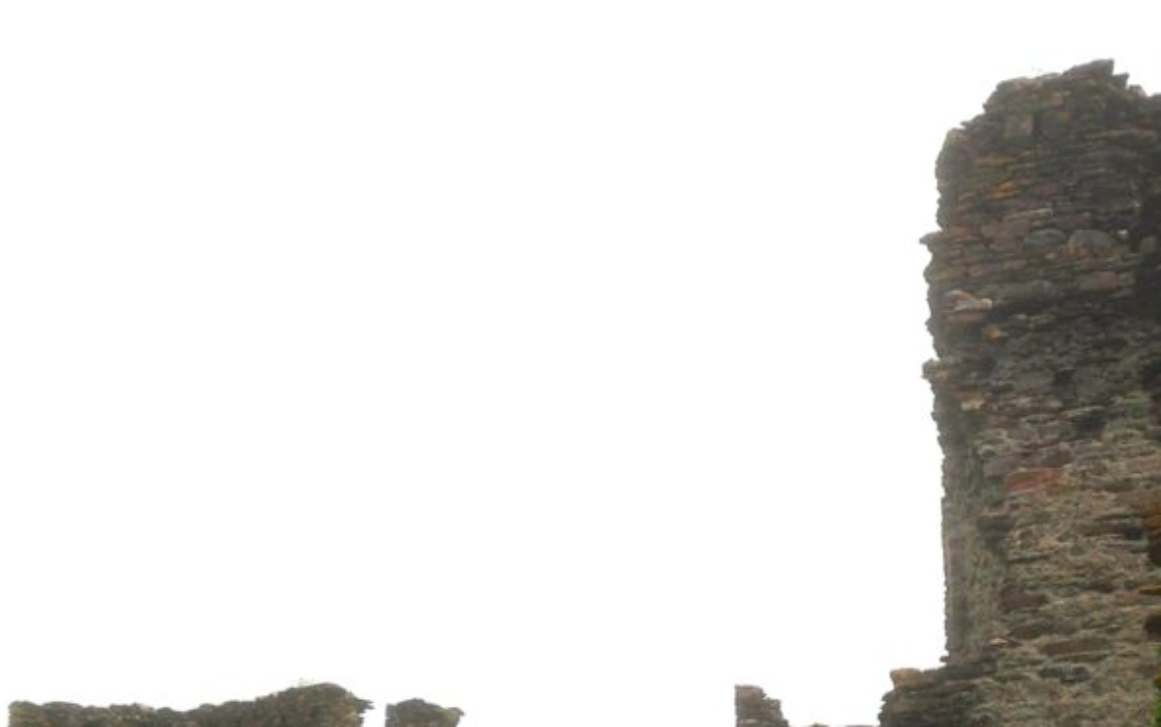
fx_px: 2248
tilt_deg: +23.0
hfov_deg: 28.8
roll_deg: -2.0
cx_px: 762
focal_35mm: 71
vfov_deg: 18.3
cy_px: 525
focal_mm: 4.12
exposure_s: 1/2358
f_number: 2.4
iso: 50
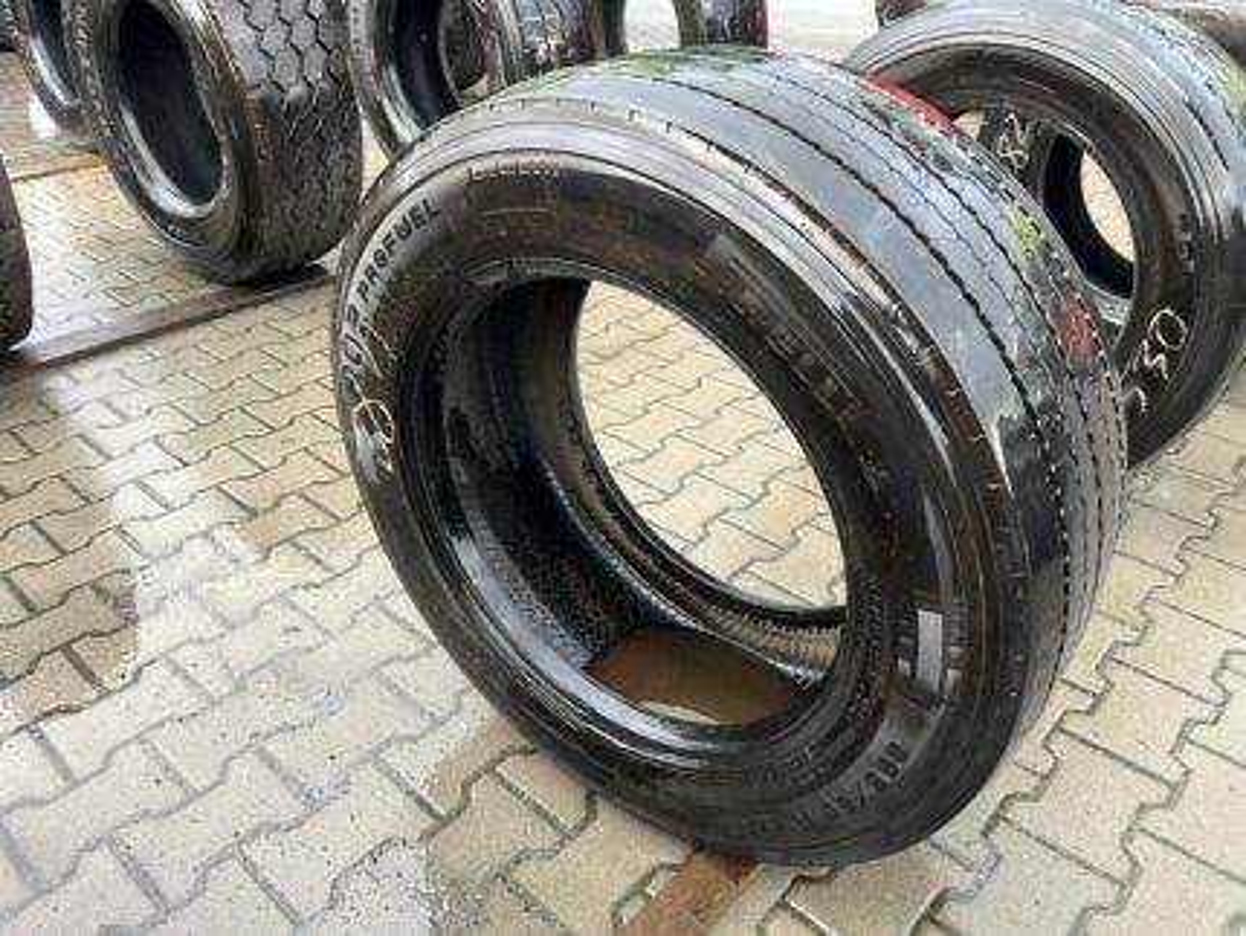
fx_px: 936
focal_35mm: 26
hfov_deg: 67.3
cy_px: 468
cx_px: 623
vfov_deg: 53.1
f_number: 1.6
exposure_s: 1/121
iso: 125
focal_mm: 5.1
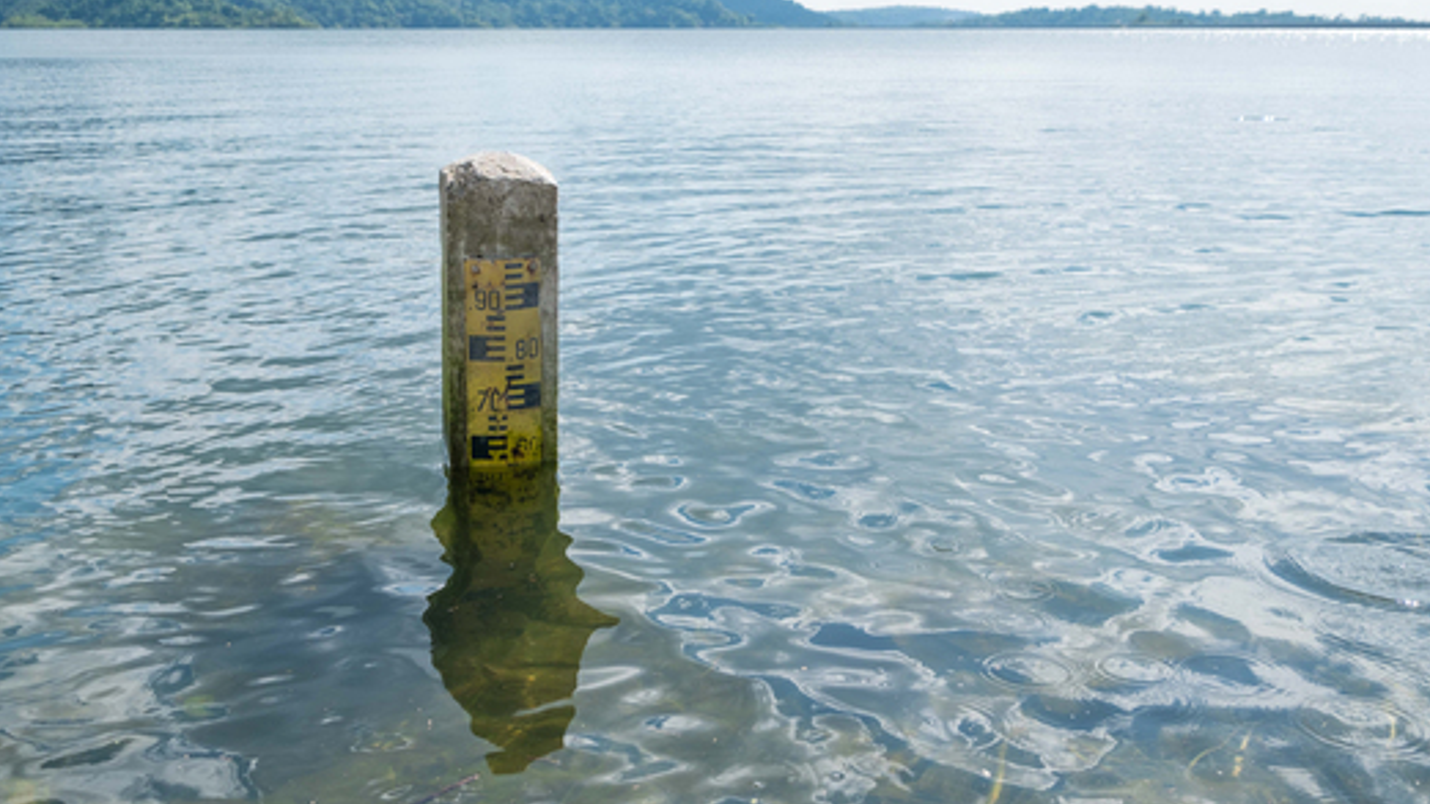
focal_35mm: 38
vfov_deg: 31.2
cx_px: 718
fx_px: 1441
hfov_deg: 52.8
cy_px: 351
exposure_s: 1/750
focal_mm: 24
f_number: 5
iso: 200
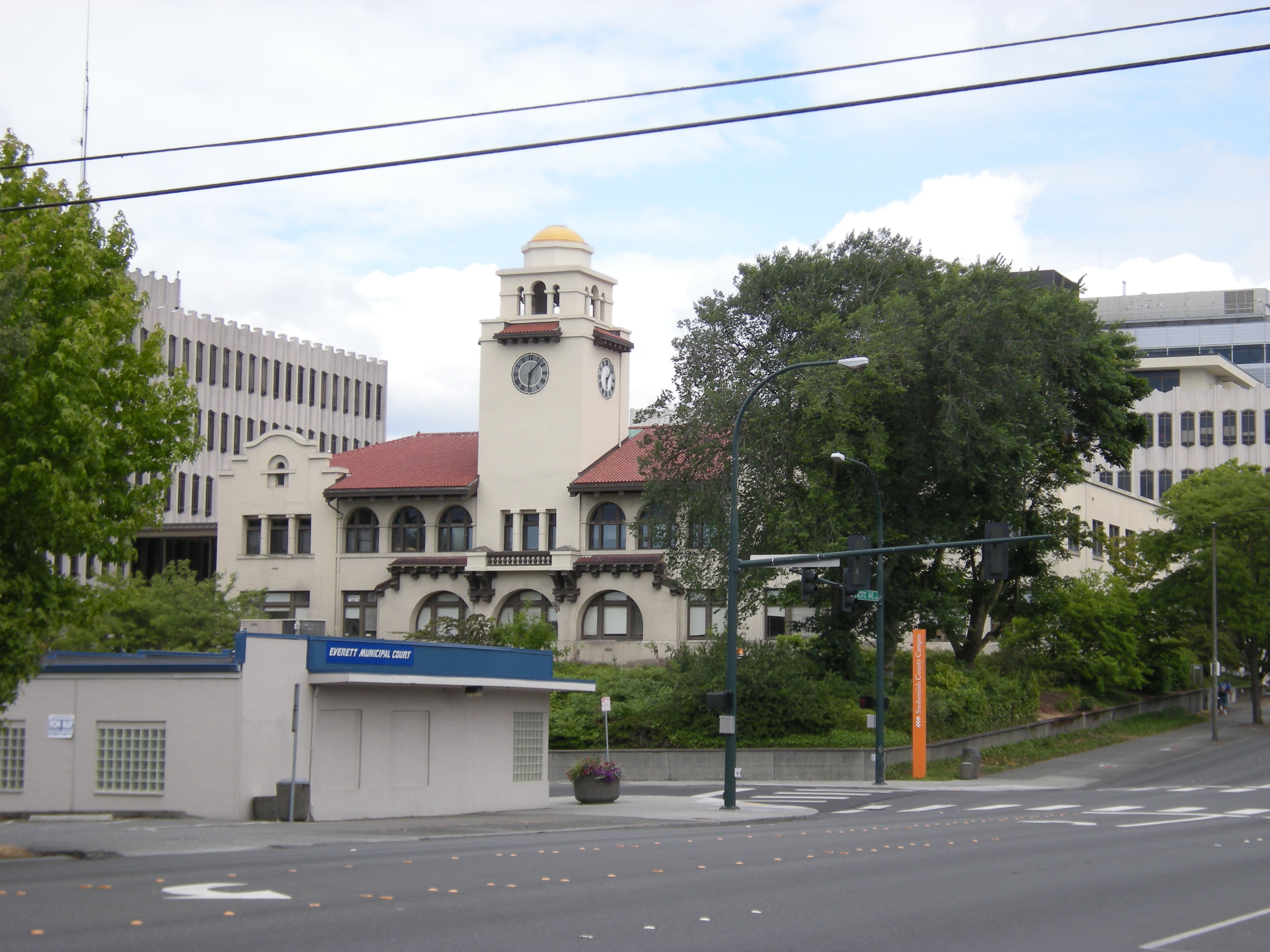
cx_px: 635
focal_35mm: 69
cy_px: 476
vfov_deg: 21.3
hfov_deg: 28.2
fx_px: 2531
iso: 64
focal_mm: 11.5
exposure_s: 1/301
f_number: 4.4
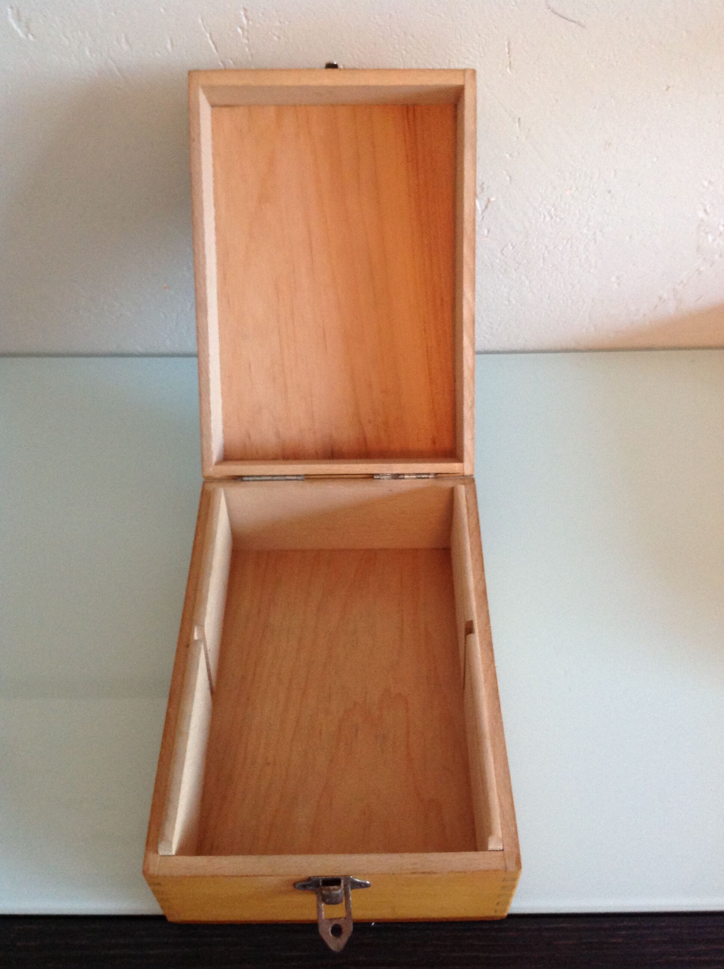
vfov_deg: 52.7
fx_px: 979
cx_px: 362
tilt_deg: -46.8
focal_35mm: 35
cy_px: 484
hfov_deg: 40.6
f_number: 2.4
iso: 250
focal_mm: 4.28
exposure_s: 1/17
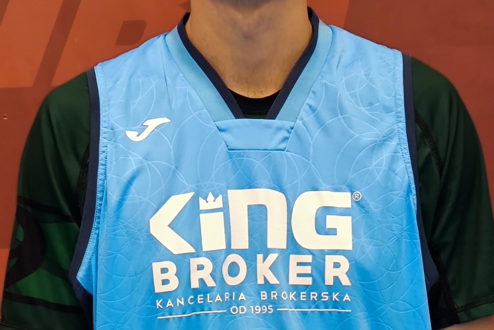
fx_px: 810
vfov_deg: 22.6
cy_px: 50
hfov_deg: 33.9
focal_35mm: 59
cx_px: 249
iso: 500
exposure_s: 1/137
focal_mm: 6.92
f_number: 1.9
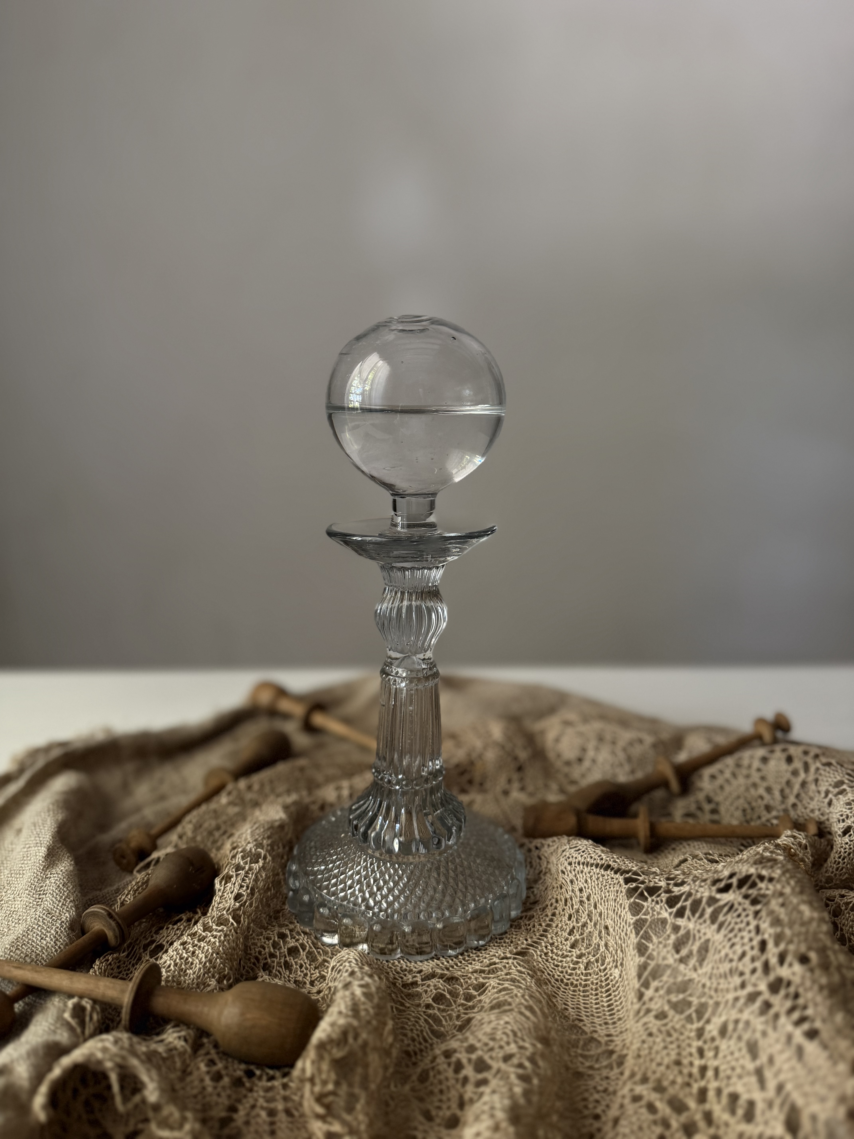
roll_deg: -0.3
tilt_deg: -12.9
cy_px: 570
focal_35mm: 24
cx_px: 427
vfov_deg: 71.6
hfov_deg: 56.8
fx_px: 789
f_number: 1.78
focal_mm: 6.76
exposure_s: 1/60
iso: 250
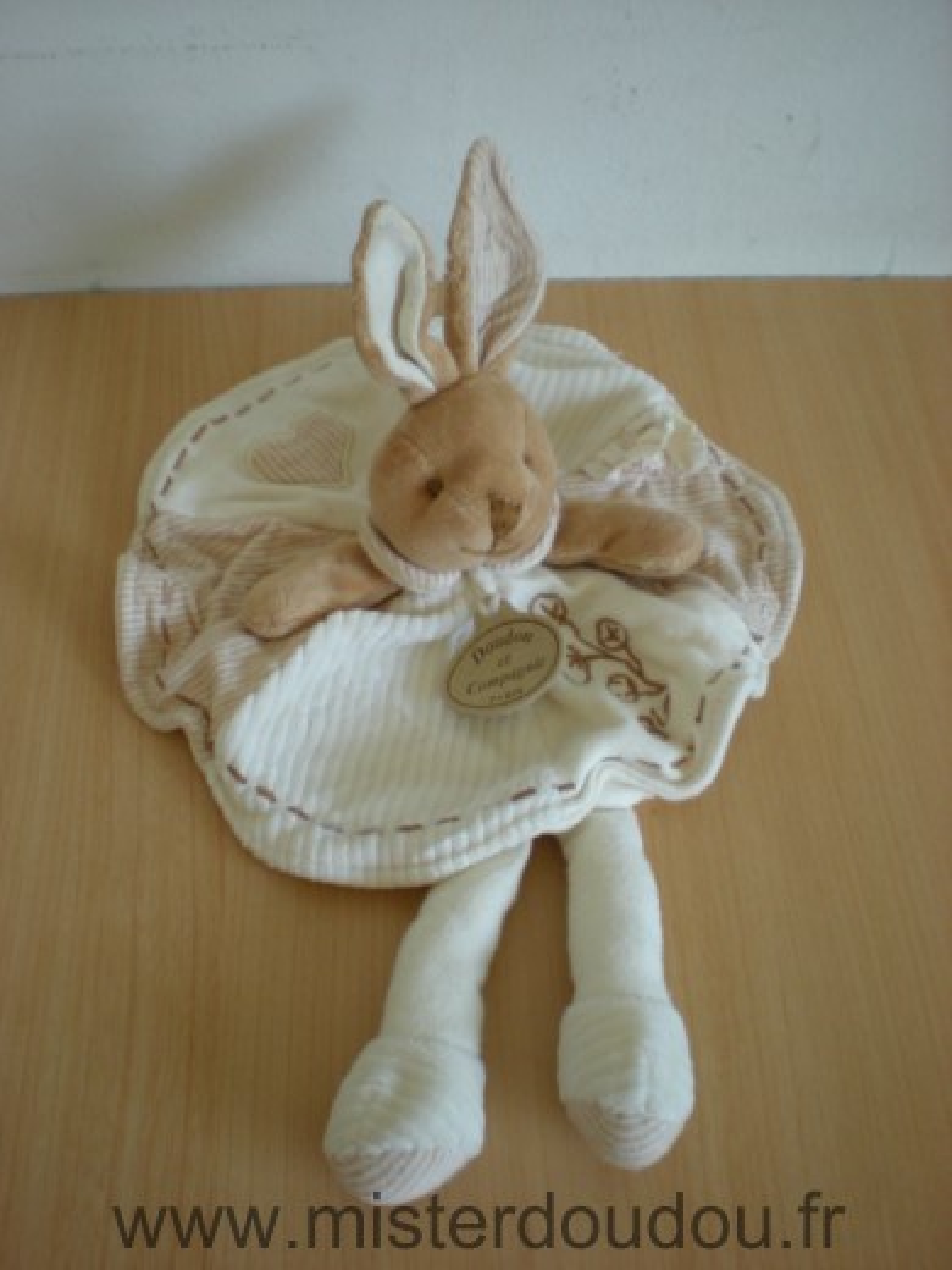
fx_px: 1393
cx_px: 476
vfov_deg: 49.0
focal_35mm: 38
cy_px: 635
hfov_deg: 37.7
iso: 200
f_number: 3.1
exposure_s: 1/40.5
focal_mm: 6.3
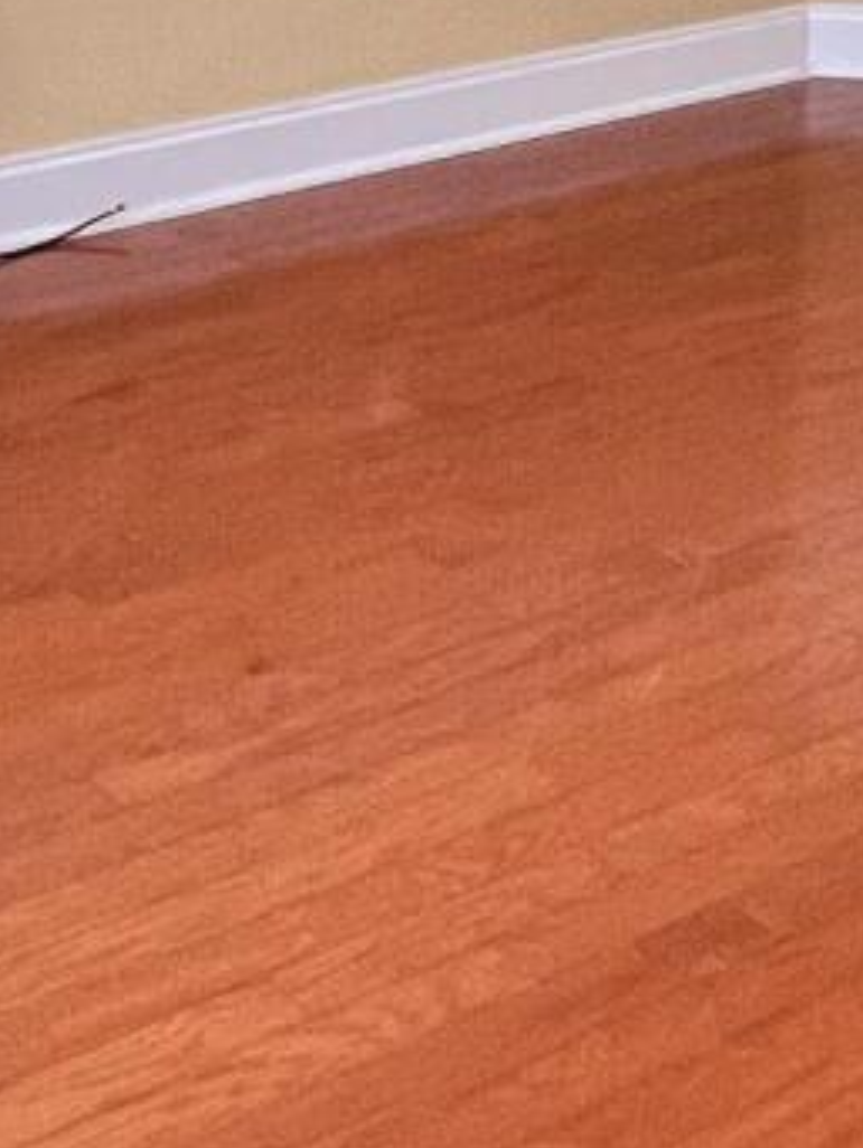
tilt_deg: -16.8
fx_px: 2523
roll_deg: -1.6
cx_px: 601
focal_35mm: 76
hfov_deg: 19.3
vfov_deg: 25.0
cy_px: 138
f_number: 1.8
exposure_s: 1/60
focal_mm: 1.57
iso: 320
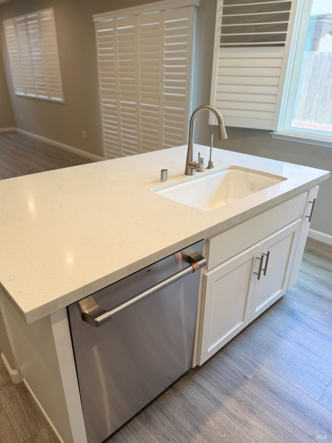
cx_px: 166
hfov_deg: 56.8
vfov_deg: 71.6
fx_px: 307
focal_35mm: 24
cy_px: 222
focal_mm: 6.76
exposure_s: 1/120
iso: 80
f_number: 1.78
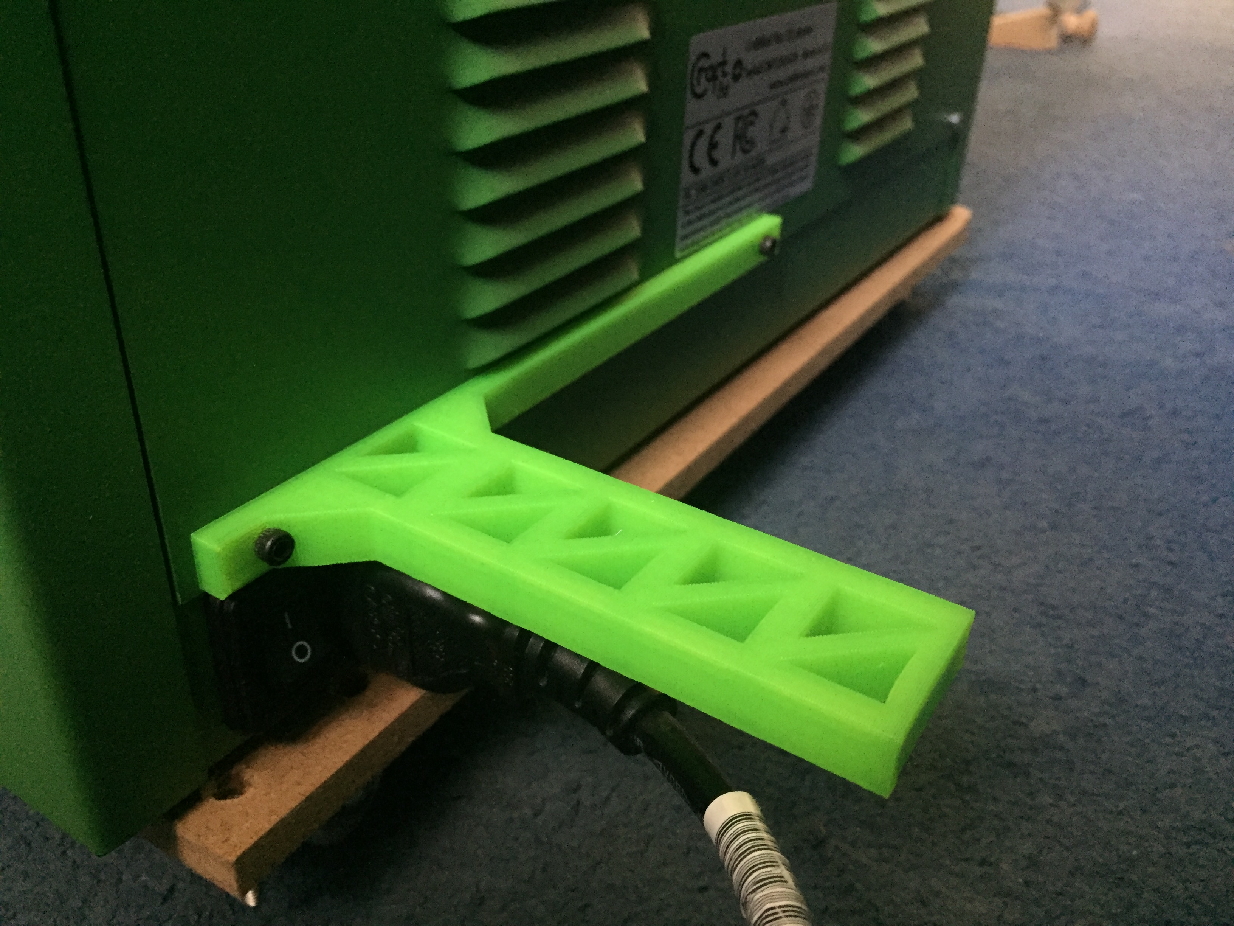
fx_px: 1034
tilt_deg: -29.9
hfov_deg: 61.7
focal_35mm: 29
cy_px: 463
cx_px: 617
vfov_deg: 48.2
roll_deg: -3.2
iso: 320
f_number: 2.2
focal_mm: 4.15
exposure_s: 1/17
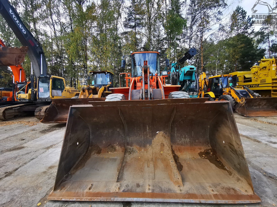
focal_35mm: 16
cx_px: 138
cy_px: 104
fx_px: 128
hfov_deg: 94.5
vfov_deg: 78.1
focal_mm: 2.35
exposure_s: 1/195
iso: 50
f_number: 2.2
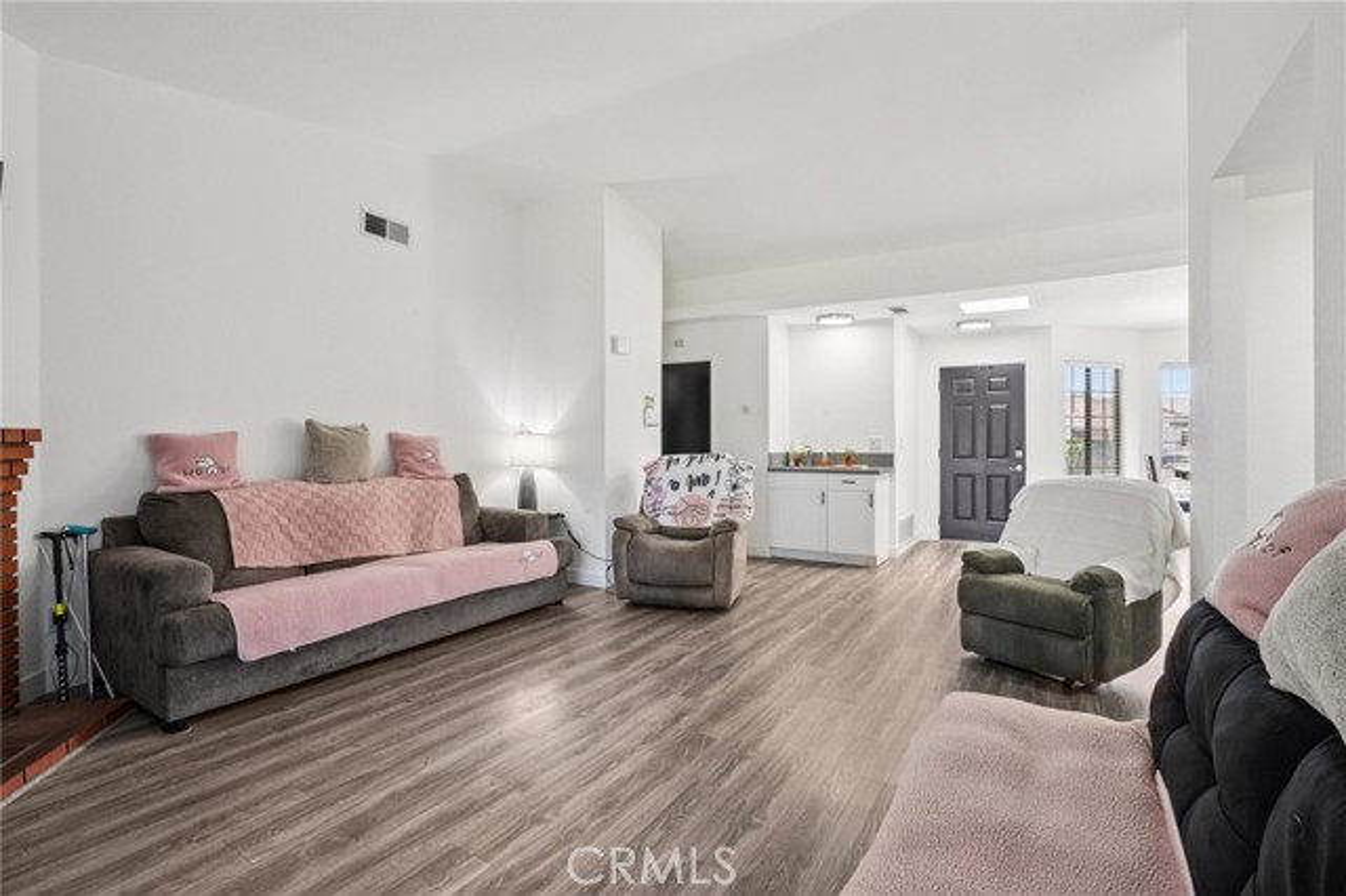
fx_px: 598
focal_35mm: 16
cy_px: 448
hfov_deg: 96.8
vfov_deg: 73.7
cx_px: 673
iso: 3200
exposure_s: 1/30
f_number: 16
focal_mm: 16
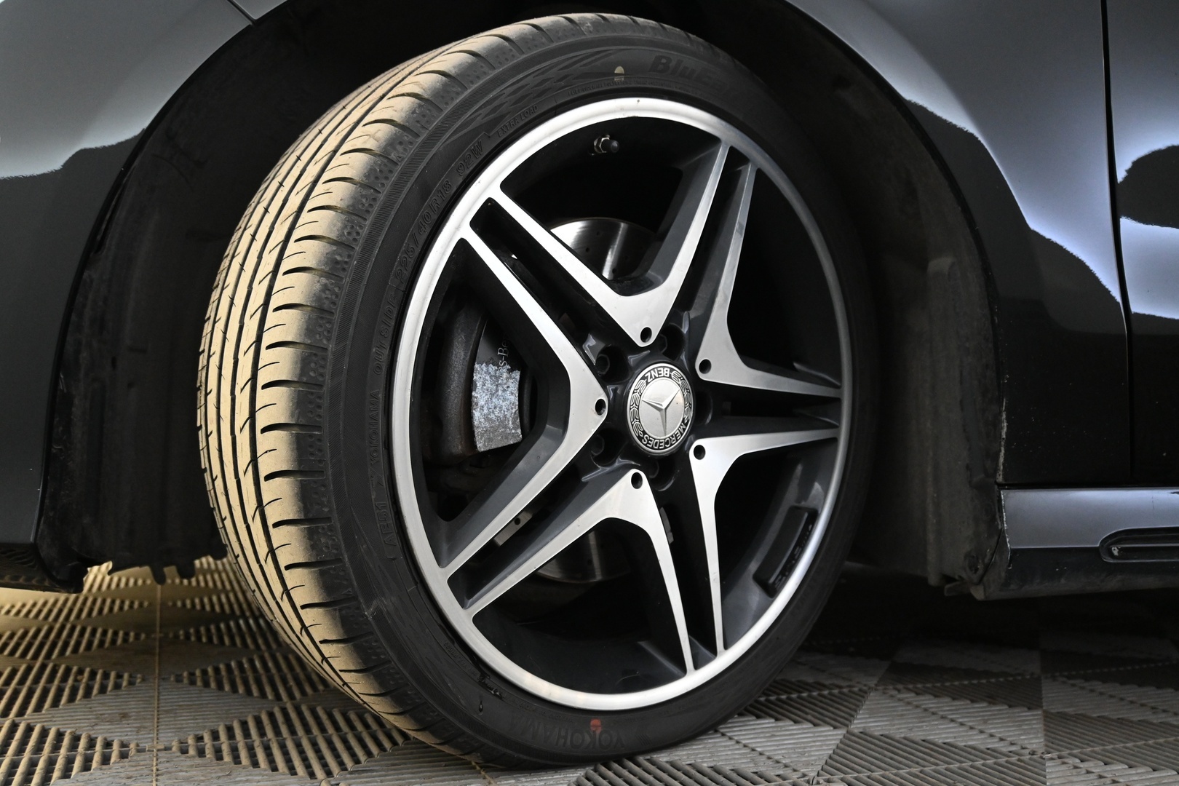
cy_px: 393
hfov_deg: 59.5
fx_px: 1032
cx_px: 590
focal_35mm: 32
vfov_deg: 41.7
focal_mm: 21
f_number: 4
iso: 2200
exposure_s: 1/30
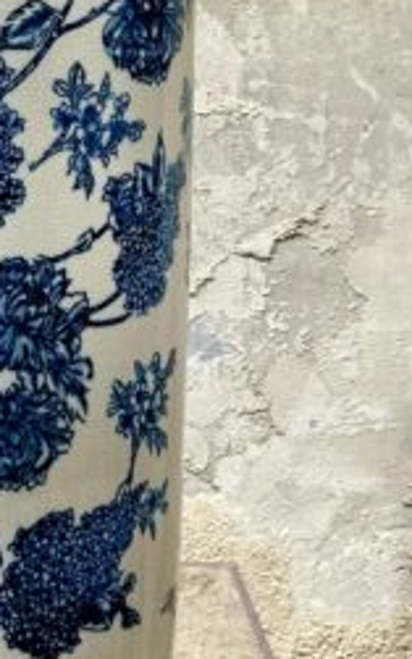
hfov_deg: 9.6
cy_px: 9
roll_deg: -2.0
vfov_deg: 15.2
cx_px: -39
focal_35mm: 135
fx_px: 2424
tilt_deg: -3.6
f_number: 1.78
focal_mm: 6.86
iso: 50
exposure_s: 1/100
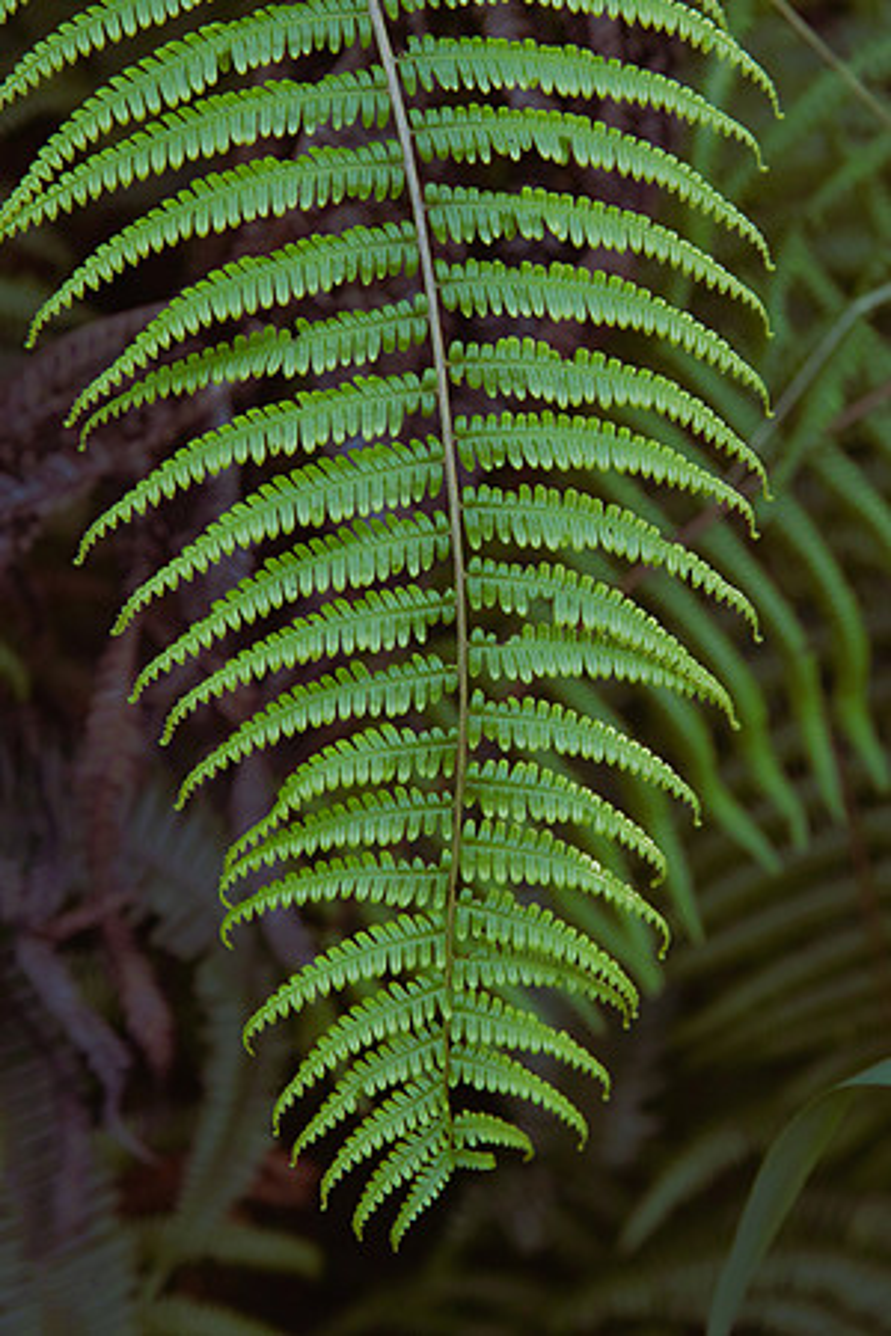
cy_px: 668
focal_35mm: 93
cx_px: 446
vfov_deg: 21.9
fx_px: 3452
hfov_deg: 14.7
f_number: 5
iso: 100
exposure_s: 1/60
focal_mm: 70
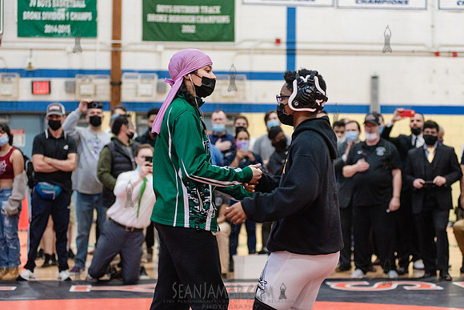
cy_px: 155
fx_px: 1048
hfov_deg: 25.0
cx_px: 232
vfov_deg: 16.8
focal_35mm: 81
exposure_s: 1/400
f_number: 3.5
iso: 4000
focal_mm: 80
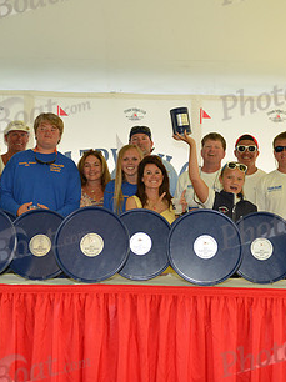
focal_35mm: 62
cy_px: 170
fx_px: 684
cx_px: 156
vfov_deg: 31.2
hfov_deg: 23.6
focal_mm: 34
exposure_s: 1/320
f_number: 3.2
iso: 1000
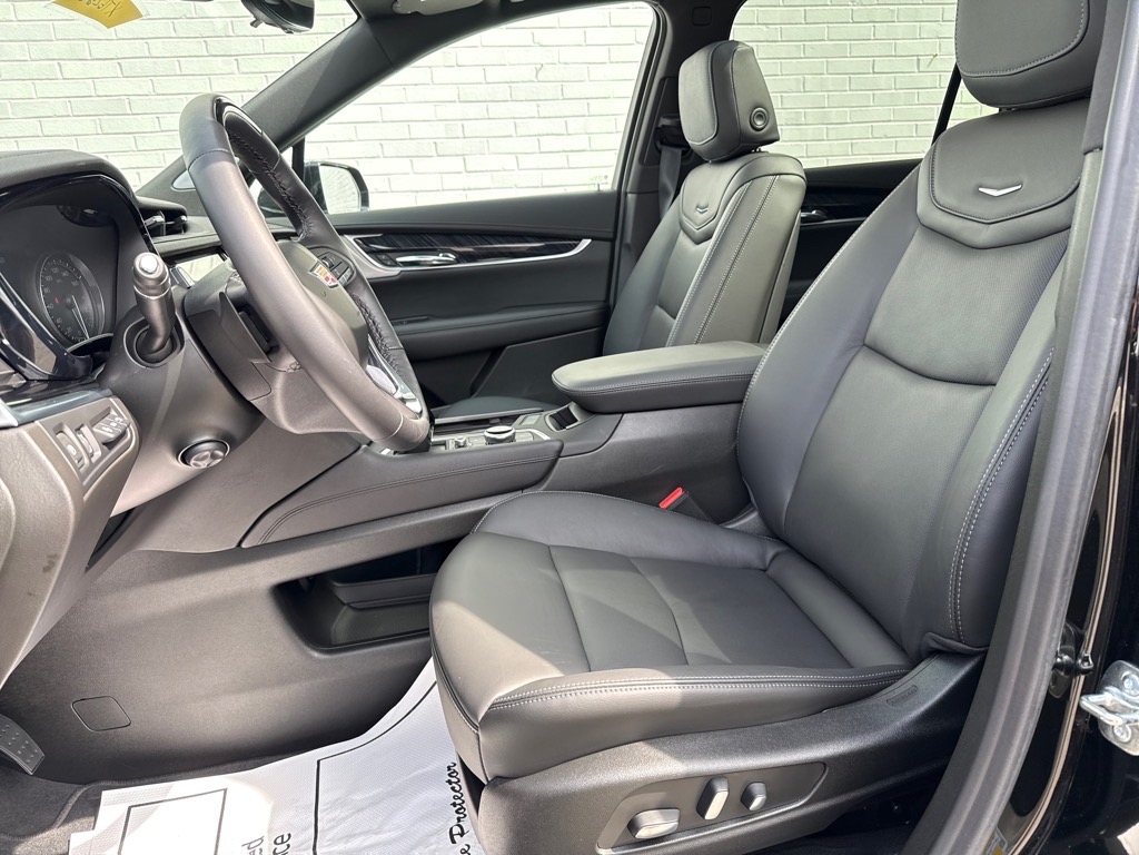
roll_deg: +0.4
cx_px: 570
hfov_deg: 71.6
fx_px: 790
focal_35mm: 24
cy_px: 428
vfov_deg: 56.8
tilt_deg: -13.6
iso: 125
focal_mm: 6.76
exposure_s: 1/239
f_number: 1.78
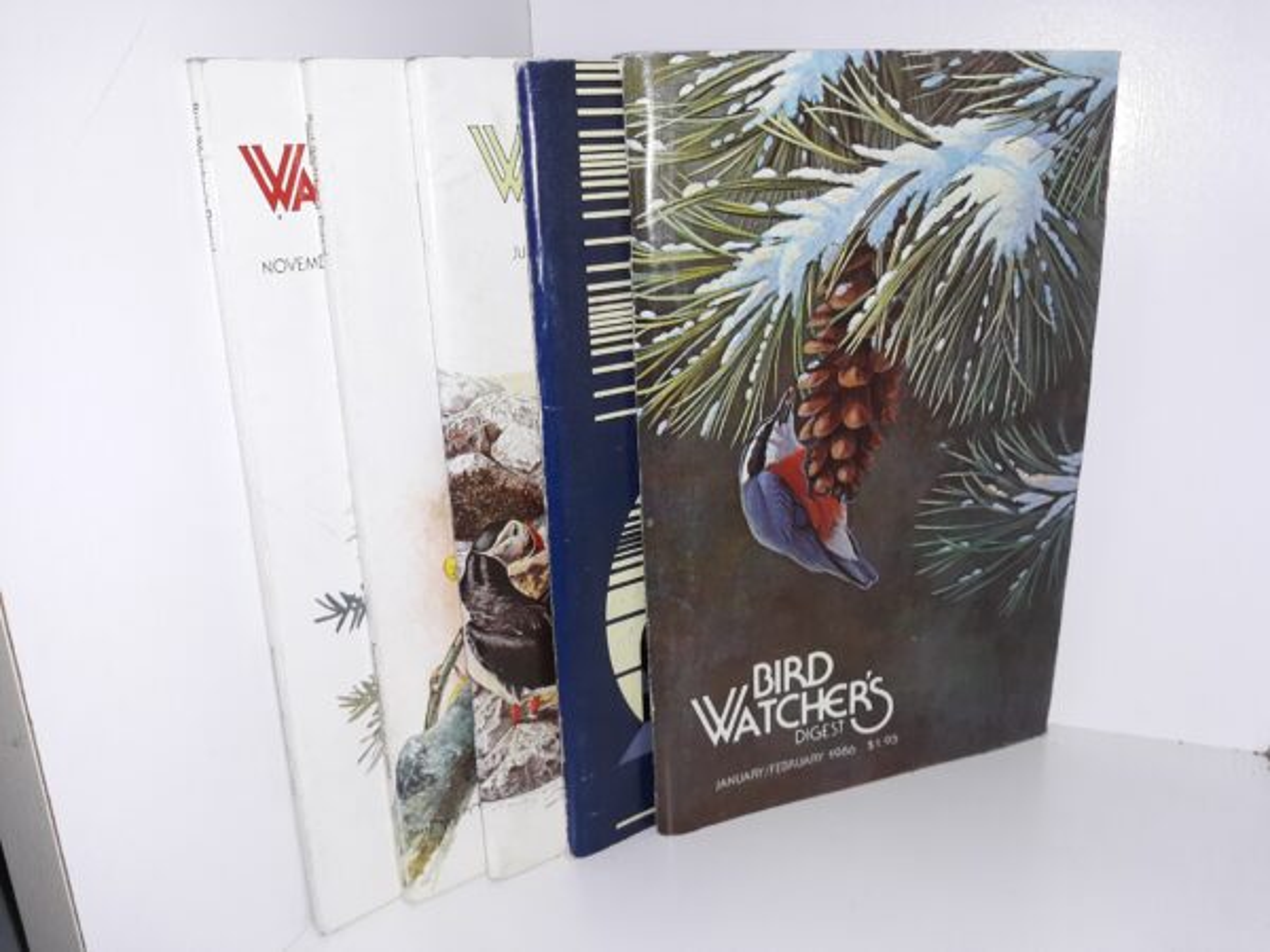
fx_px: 1027
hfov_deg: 63.4
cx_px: 635
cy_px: 476
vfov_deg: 49.7
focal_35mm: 28
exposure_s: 1/120
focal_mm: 3.7
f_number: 1.7
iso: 40
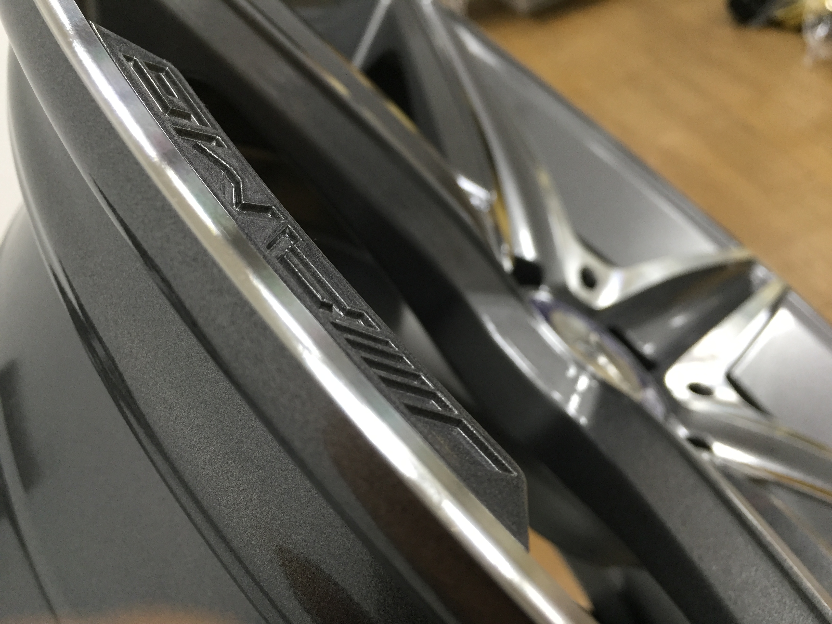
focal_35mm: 29
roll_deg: +19.6
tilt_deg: -39.8
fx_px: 697
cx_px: 416
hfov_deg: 61.7
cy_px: 312
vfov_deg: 48.2
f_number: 2.2
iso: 125
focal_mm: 4.15
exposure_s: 1/30
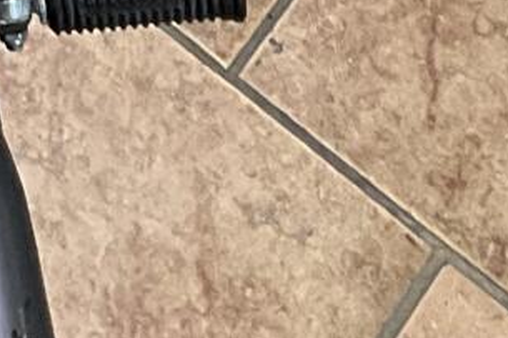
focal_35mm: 198
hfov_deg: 9.1
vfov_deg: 6.0
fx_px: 2792
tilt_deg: -51.2
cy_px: -909
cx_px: -828
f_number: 1.8
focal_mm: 3
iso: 80
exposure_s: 1/60
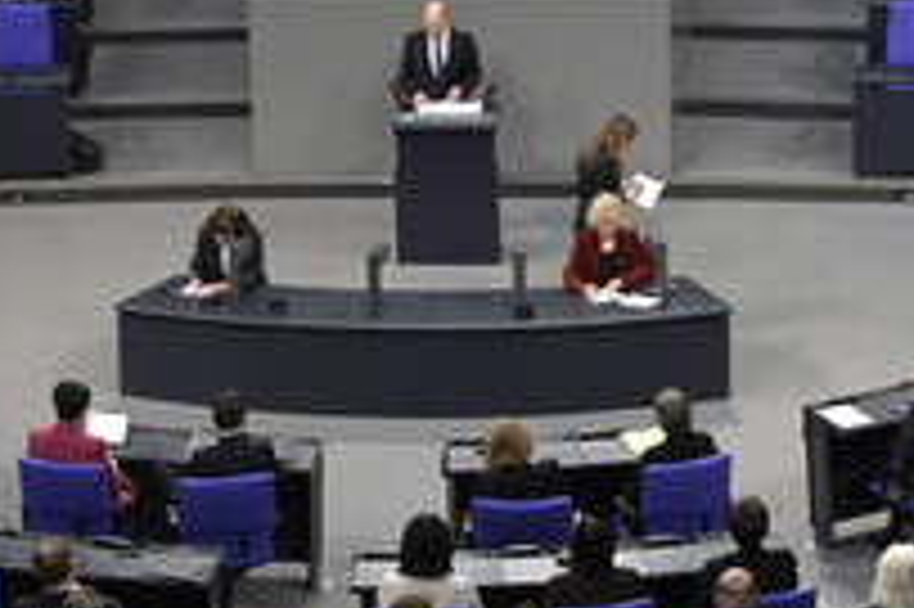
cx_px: 462
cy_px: 234
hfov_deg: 15.4
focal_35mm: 133
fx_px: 3374
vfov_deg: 10.3
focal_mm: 60
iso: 5000
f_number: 5
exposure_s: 1/320
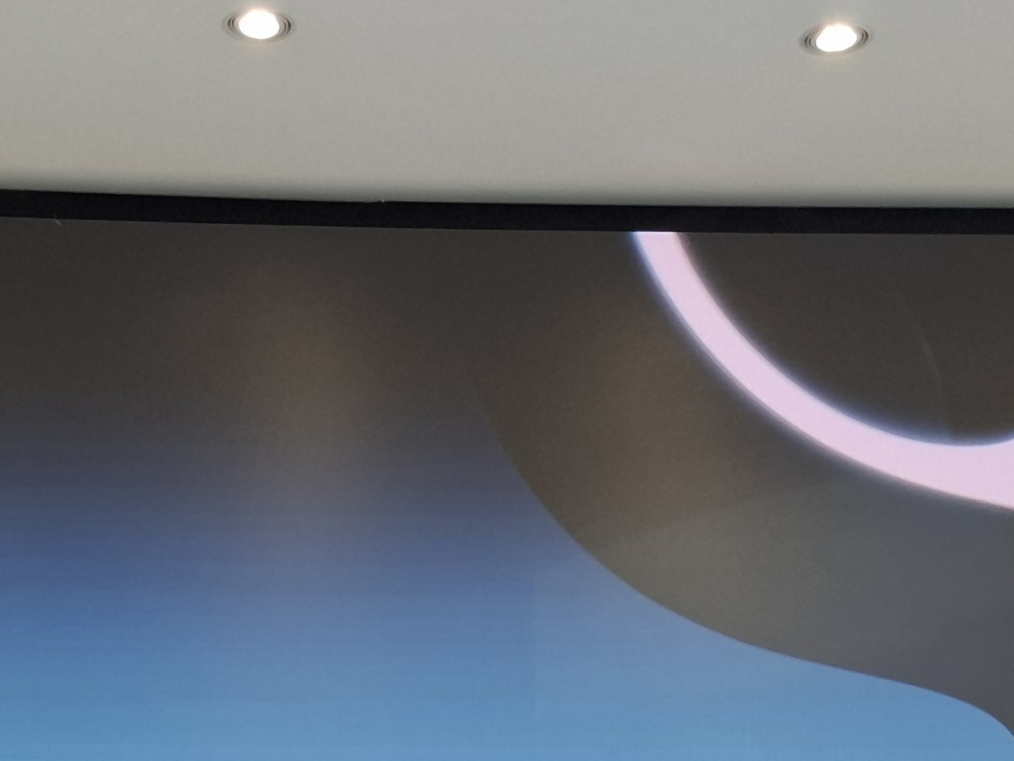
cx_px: 384
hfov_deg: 25.9
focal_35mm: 75
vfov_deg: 17.4
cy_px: 1187
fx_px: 2197
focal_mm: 5.54
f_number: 1.8
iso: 160
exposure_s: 1/50
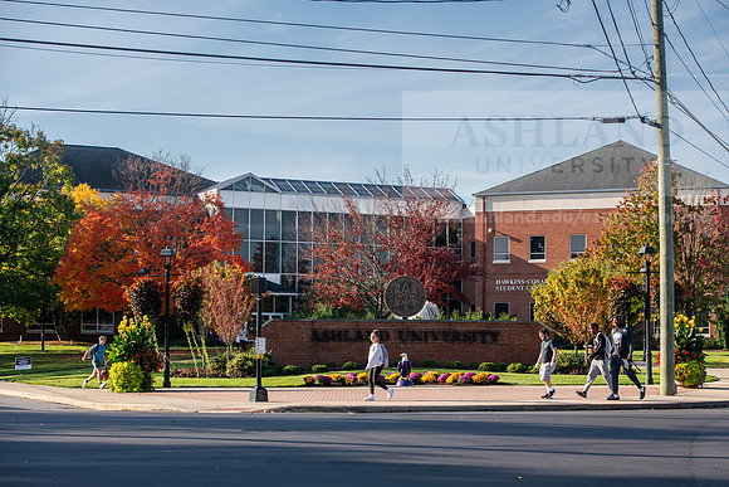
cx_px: 364
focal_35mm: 80
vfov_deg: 17.1
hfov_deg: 25.4
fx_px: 1620
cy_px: 244
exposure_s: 1/320
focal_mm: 80
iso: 125
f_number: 6.3
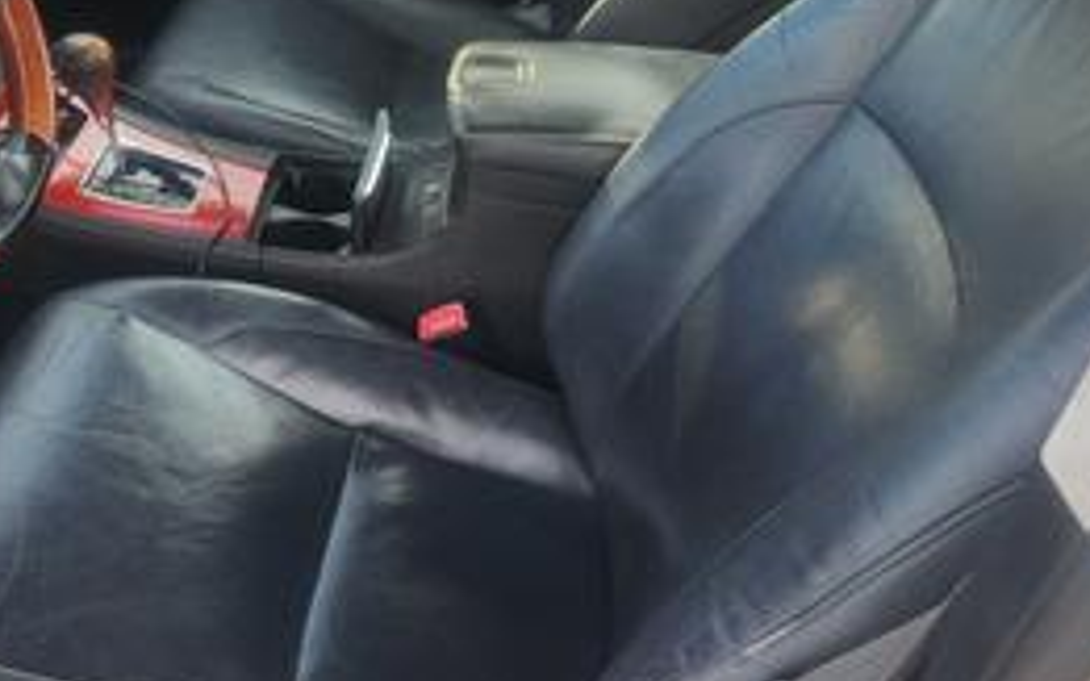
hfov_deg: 42.3
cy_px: 159
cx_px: 397
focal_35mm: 47
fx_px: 1396
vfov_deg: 27.0
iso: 50
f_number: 1.8
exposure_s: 1/180
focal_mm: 5.4
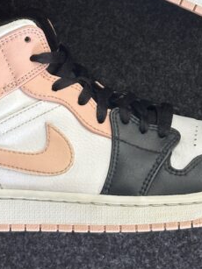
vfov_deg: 15.5
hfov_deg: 11.8
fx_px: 973
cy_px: 14
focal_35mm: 125
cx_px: 103
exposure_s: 1/50
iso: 100
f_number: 1.78
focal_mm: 6.86
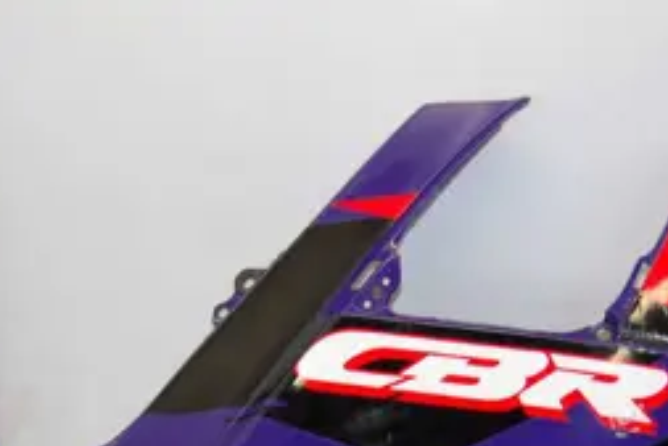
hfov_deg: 22.6
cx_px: 371
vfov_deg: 14.9
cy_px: 470
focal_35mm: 90
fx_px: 1671
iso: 400
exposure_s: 1/60
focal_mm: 28
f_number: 4.2
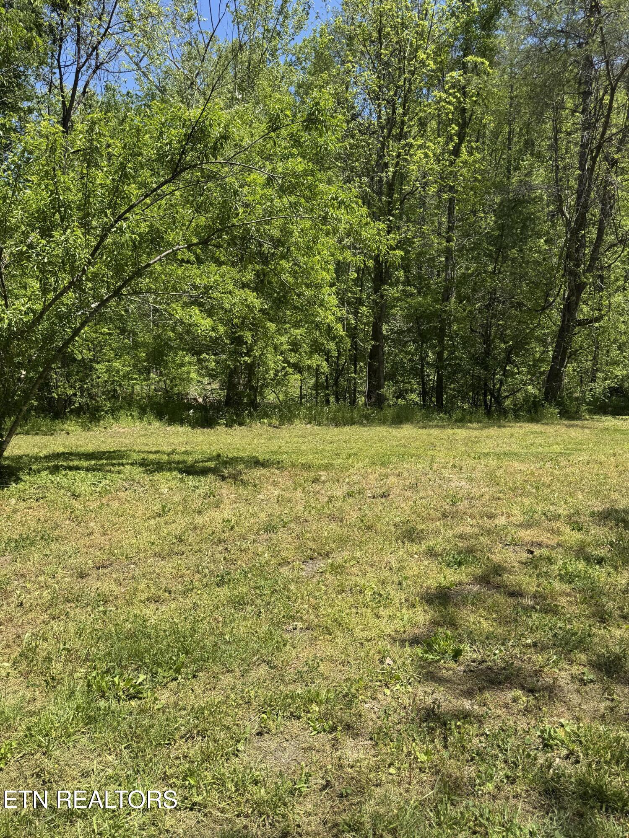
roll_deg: +1.5
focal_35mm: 24
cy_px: 419
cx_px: 314
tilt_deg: -3.8
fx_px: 581
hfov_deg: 56.8
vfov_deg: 71.6
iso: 80
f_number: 1.78
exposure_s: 1/2252
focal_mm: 6.76
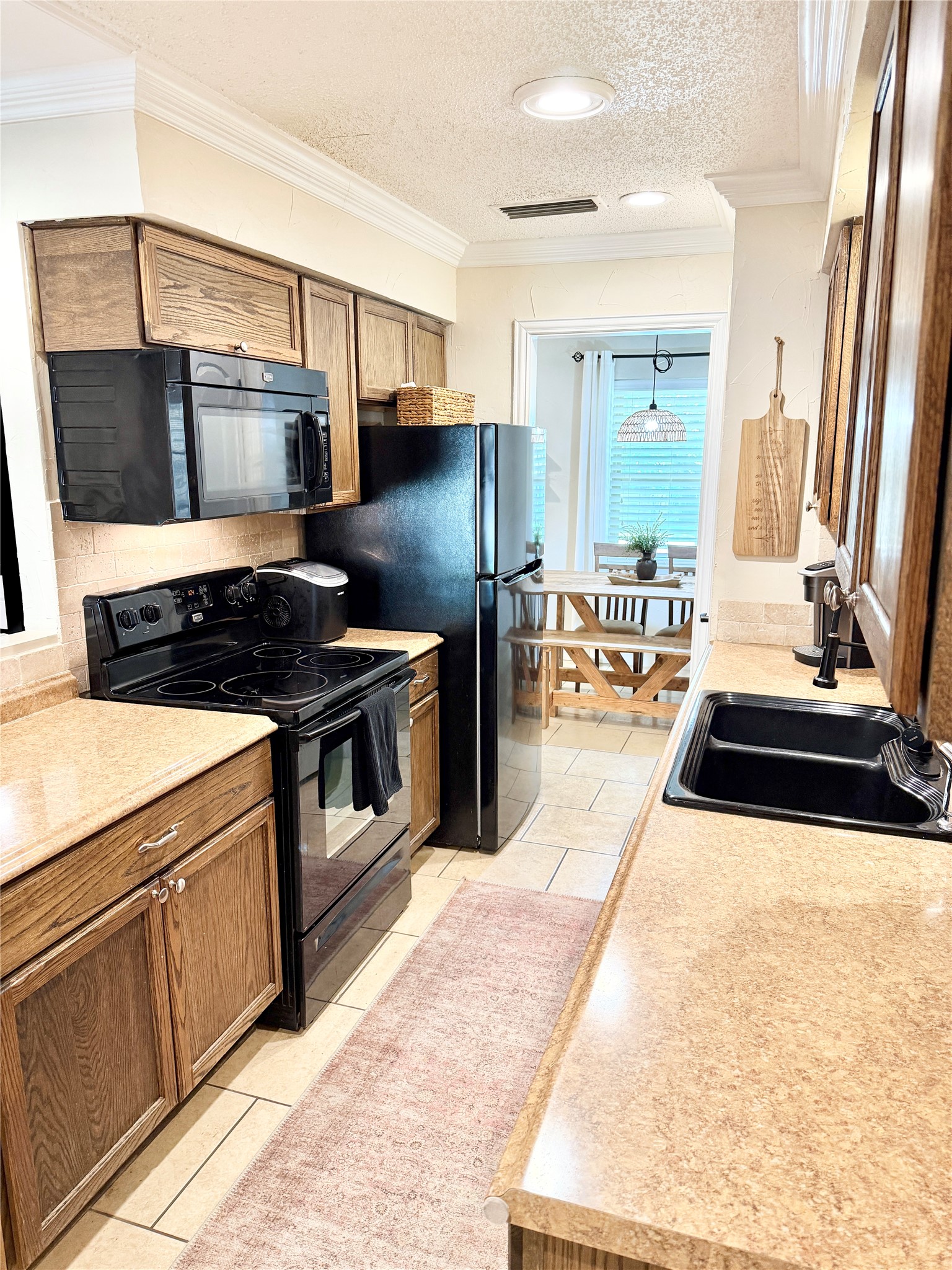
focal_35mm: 24
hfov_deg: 56.8
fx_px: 880
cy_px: 635
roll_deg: -0.8
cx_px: 476
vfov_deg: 71.6
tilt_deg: -12.6
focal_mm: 6.76
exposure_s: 1/60
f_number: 1.78
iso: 250
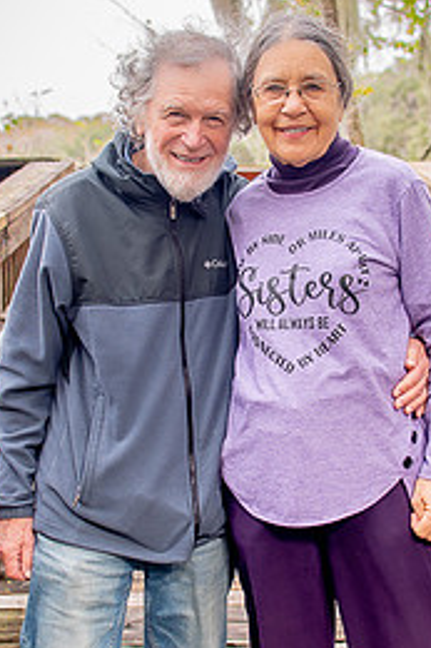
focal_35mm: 90
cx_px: 259
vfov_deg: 22.6
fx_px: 1618
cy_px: 399
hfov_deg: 15.2
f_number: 3.5
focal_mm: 35
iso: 200
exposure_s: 1/250
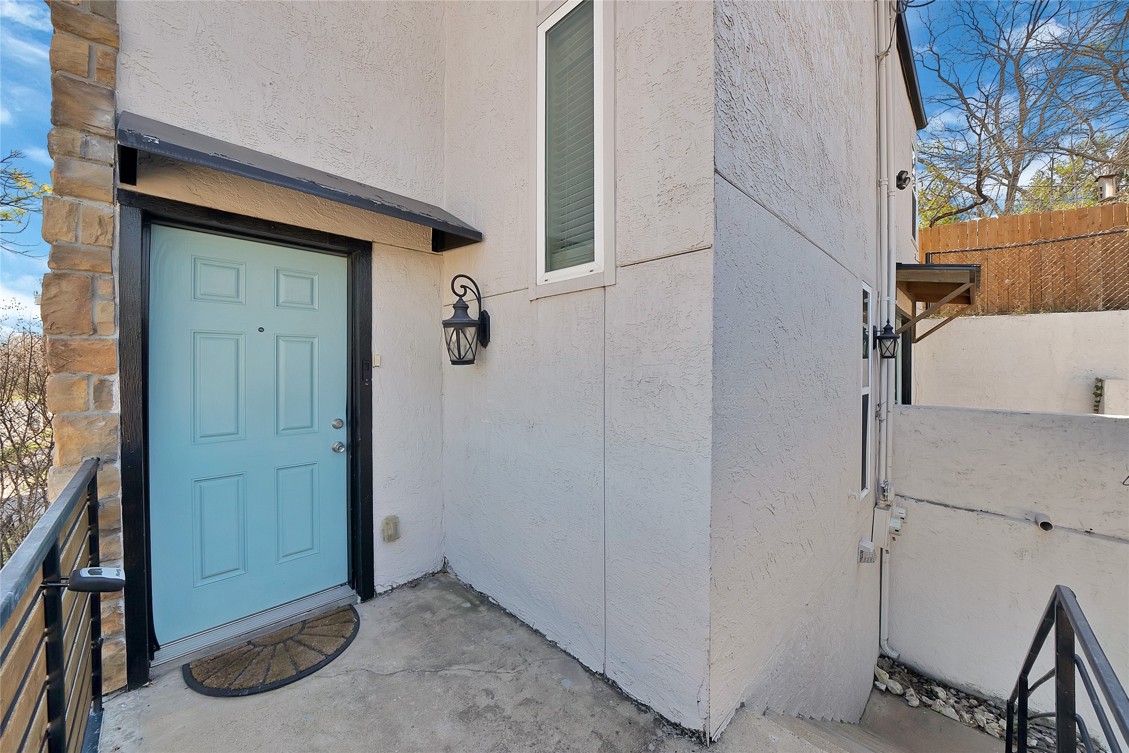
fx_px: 376
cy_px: 376
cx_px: 564
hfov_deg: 112.6
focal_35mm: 12
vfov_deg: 90.0
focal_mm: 12
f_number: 9
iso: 640
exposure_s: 1/100
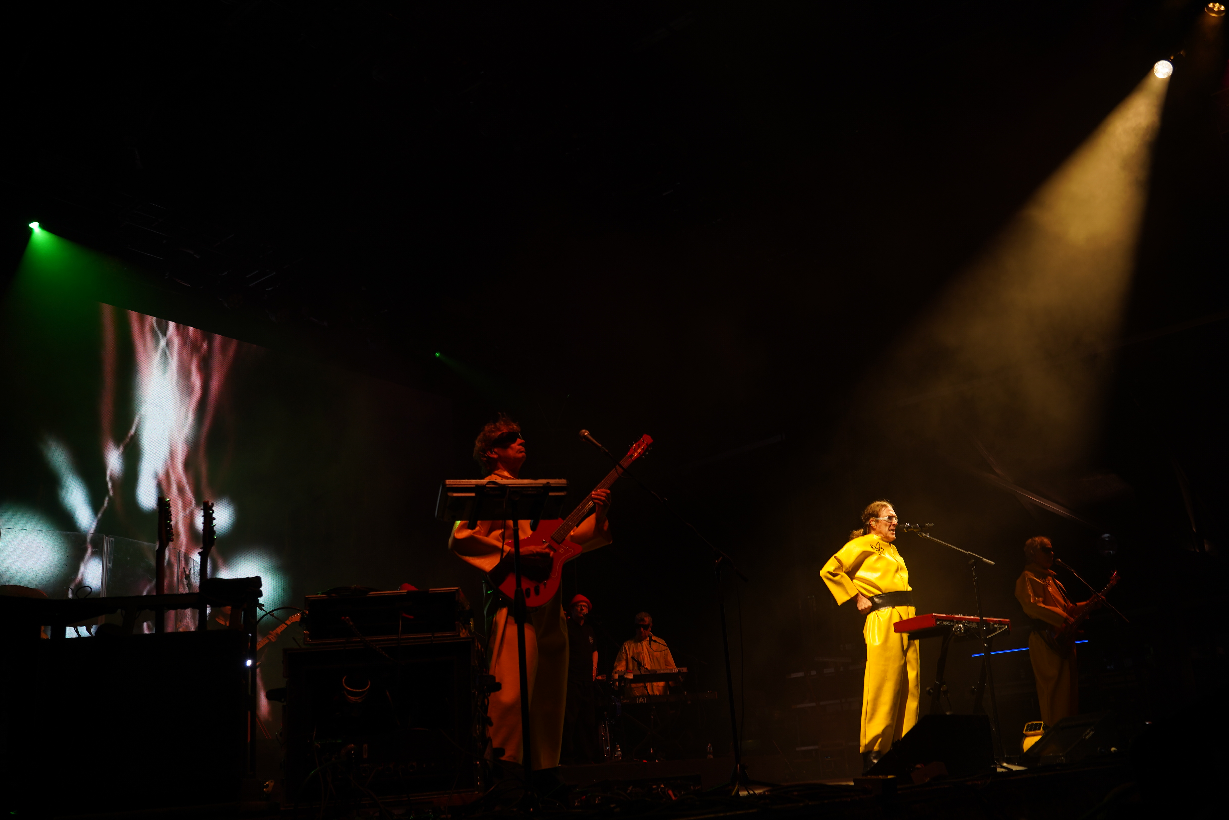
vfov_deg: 41.0
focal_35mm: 32
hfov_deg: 58.6
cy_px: 466
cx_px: 687
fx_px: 1092
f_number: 4
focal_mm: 26
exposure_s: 1/60
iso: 160
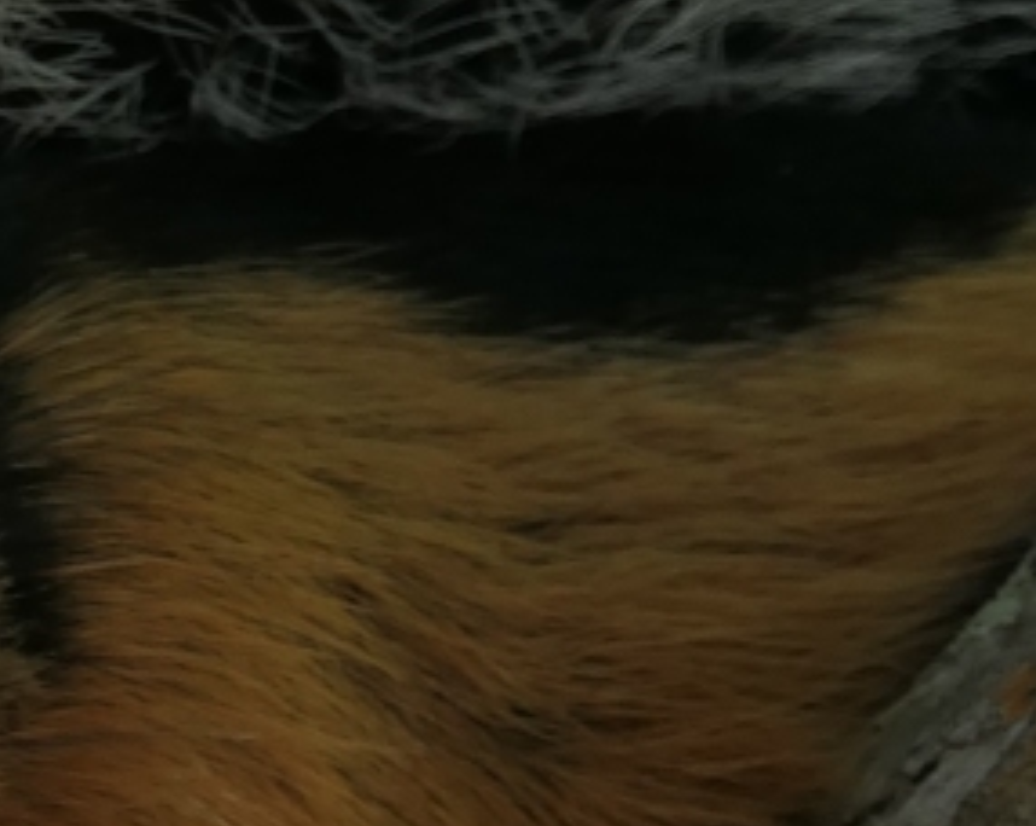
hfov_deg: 1.1
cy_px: 824
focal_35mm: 1748
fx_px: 53523
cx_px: -196
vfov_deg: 0.9
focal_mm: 132
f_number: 6.4
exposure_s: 1/125
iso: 250
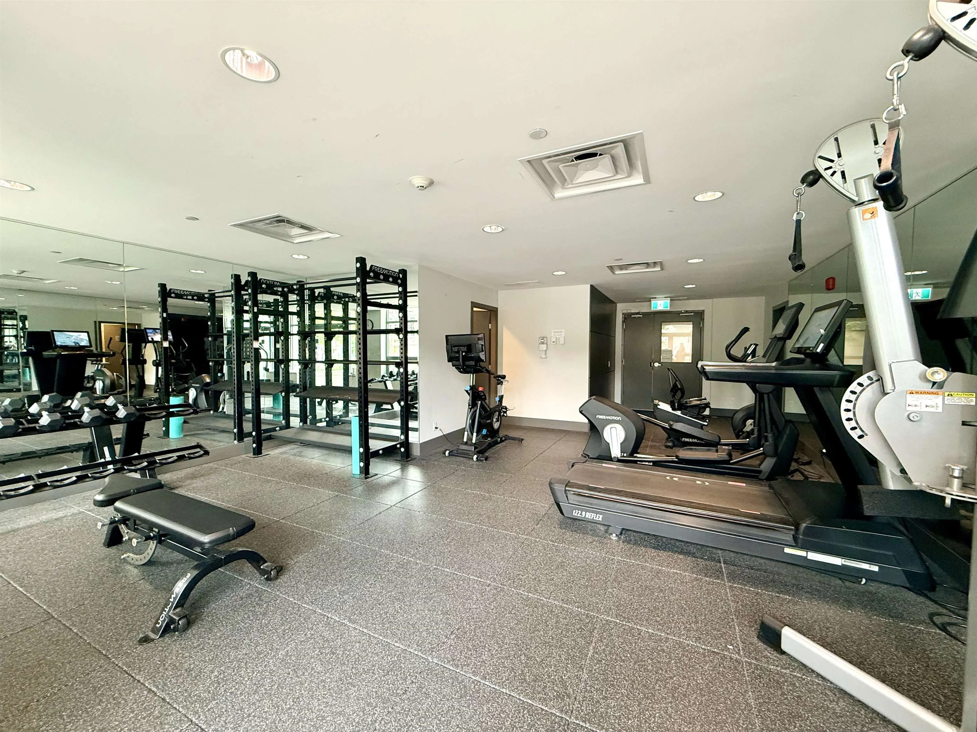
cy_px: 366
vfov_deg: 85.7
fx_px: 395
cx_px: 488
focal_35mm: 14
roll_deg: +0.0
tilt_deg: -2.3
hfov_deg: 102.1
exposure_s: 1/60
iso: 320
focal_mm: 2.22
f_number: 2.2
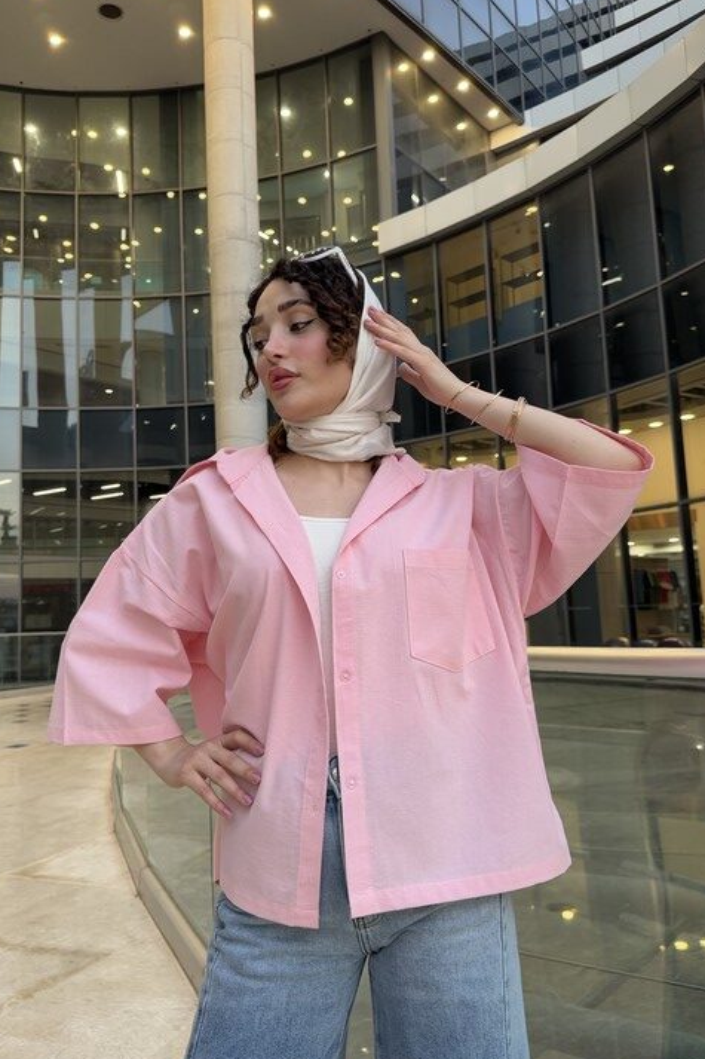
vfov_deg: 65.5
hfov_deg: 46.4
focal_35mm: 28
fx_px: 823
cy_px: 509
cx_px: 350
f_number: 1.78
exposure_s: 1/100
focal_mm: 6.76
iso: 200
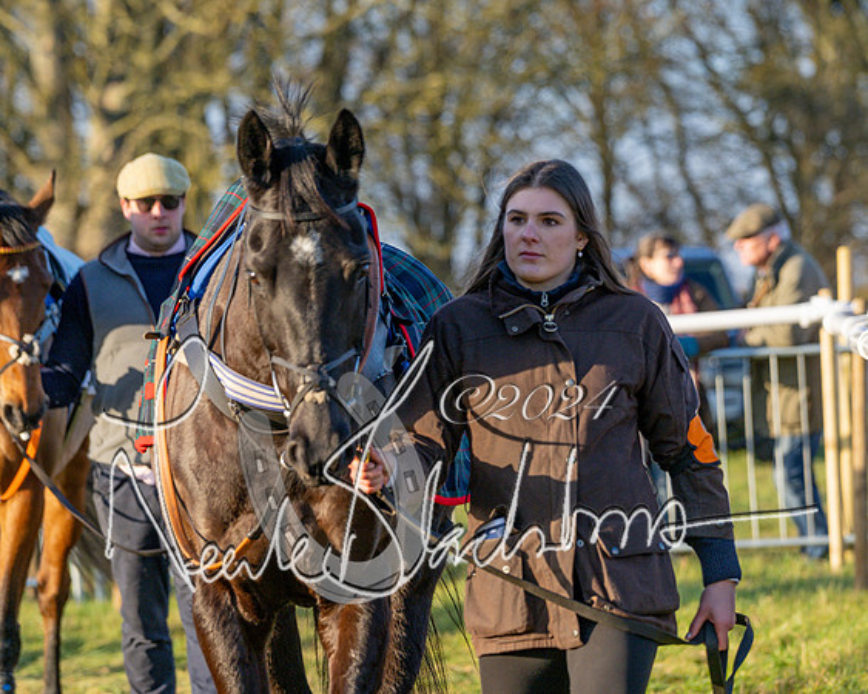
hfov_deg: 7.1
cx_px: 463
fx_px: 7042
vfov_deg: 5.6
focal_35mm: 274
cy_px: 334
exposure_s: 1/1000
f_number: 4
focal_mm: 150
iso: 400
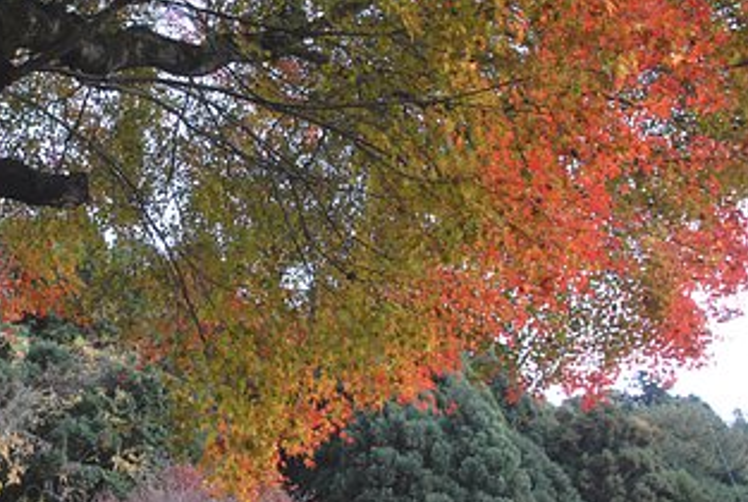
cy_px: 231
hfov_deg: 35.7
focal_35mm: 54
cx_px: 155
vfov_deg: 25.2
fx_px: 1124
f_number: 13
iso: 800
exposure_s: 1/15
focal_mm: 22
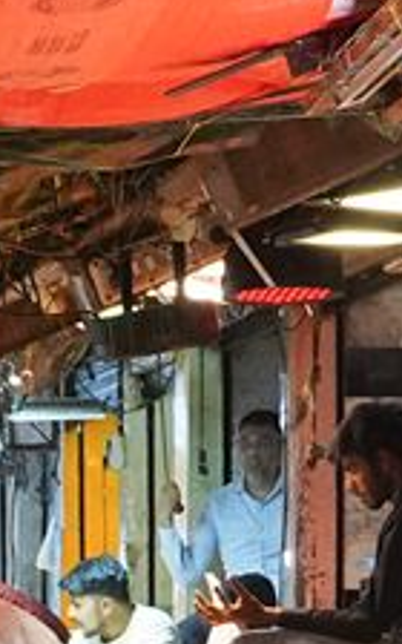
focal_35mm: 218
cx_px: -195
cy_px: 1072
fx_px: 3821
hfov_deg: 6.0
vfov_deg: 9.3
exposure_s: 1/80
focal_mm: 24
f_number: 10
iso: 3200
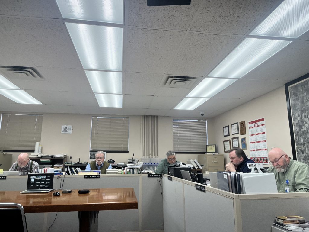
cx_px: 154
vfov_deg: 53.1
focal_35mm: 26
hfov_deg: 67.3
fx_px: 232
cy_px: 116
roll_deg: -0.2
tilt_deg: +11.4
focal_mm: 5.1
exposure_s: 1/125
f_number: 1.6
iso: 64
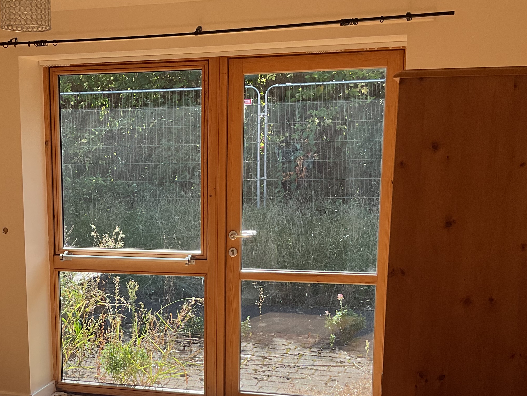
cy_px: 315
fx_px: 883
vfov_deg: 24.8
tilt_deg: -10.9
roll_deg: +0.7
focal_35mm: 58
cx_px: 128
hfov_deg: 32.6
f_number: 1.8
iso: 16
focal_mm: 3
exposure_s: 1/666
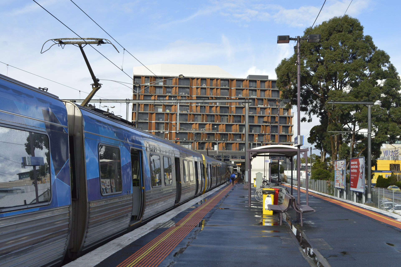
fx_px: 467
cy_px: 134
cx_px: 200
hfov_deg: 46.4
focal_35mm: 42
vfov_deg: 31.8
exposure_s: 1/400
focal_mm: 28
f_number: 10
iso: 400
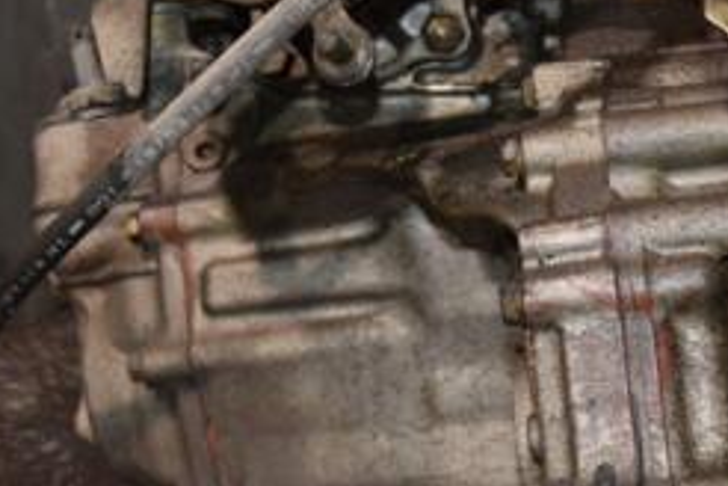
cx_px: 621
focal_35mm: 95
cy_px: 276
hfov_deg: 21.1
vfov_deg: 14.4
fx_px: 1921
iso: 800
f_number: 5
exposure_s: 1/60
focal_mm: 26
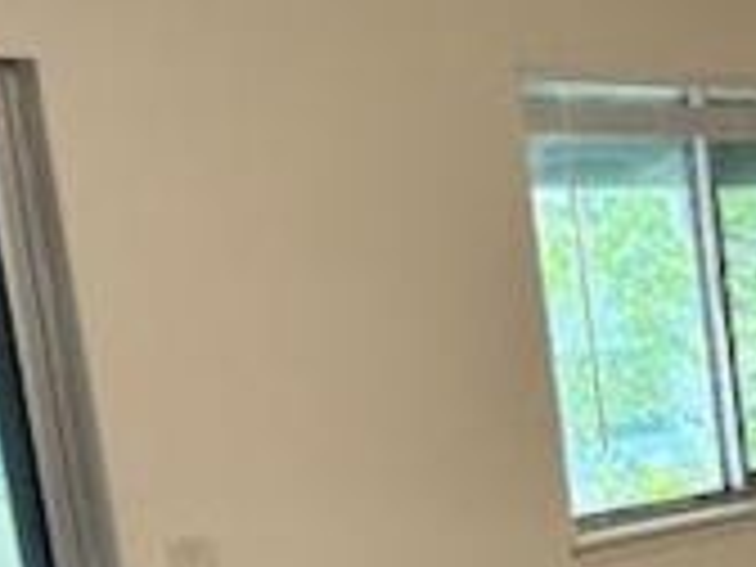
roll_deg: +2.3
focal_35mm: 103
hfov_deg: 15.7
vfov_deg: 13.8
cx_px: 1433
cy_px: 724
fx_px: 2249
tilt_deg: -12.6
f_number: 1.6
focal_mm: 5.96
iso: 160
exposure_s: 1/60
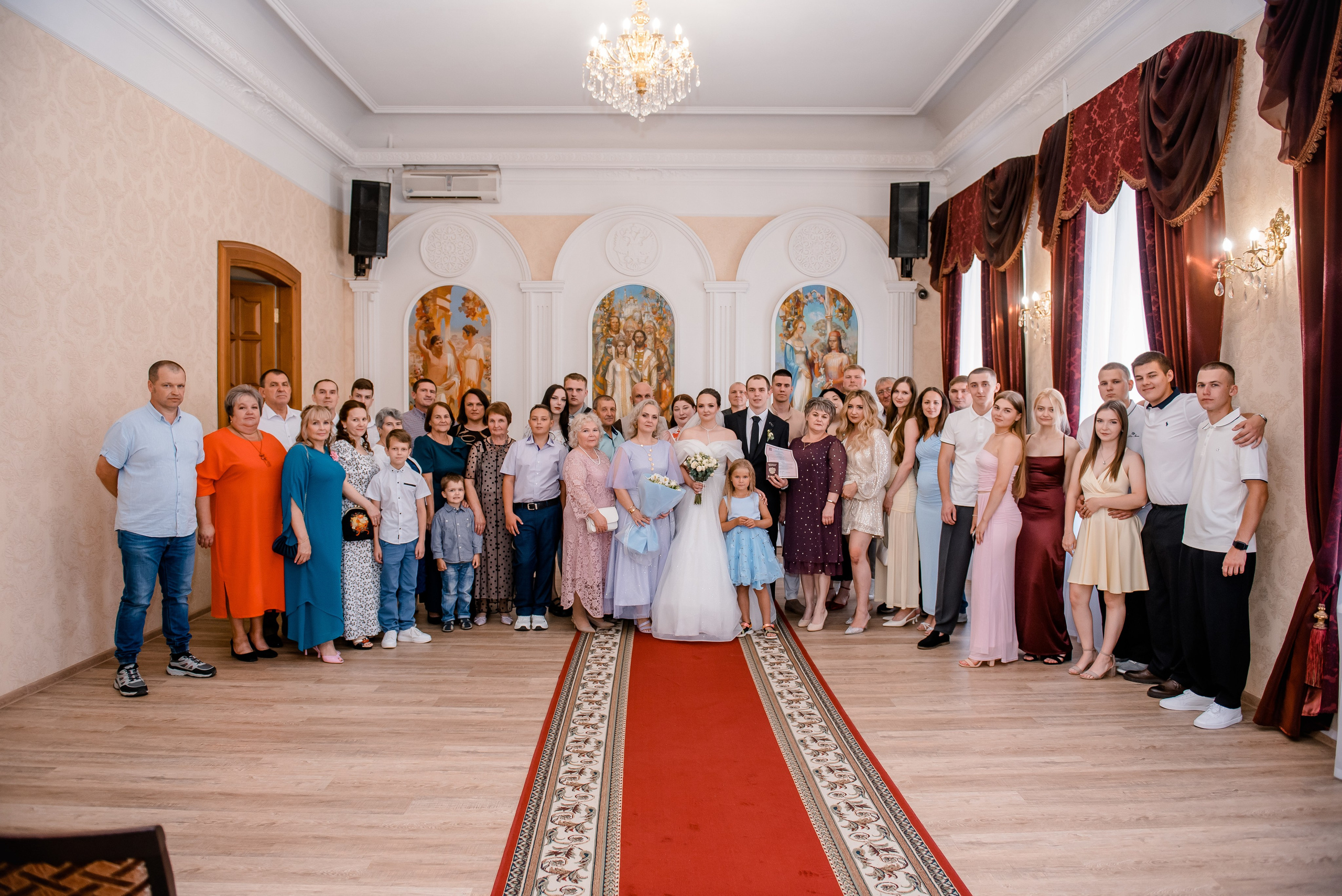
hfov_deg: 73.7
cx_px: 671
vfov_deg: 53.2
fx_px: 895
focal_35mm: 24
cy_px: 448
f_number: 2.8
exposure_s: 1/160
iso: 800
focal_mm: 24
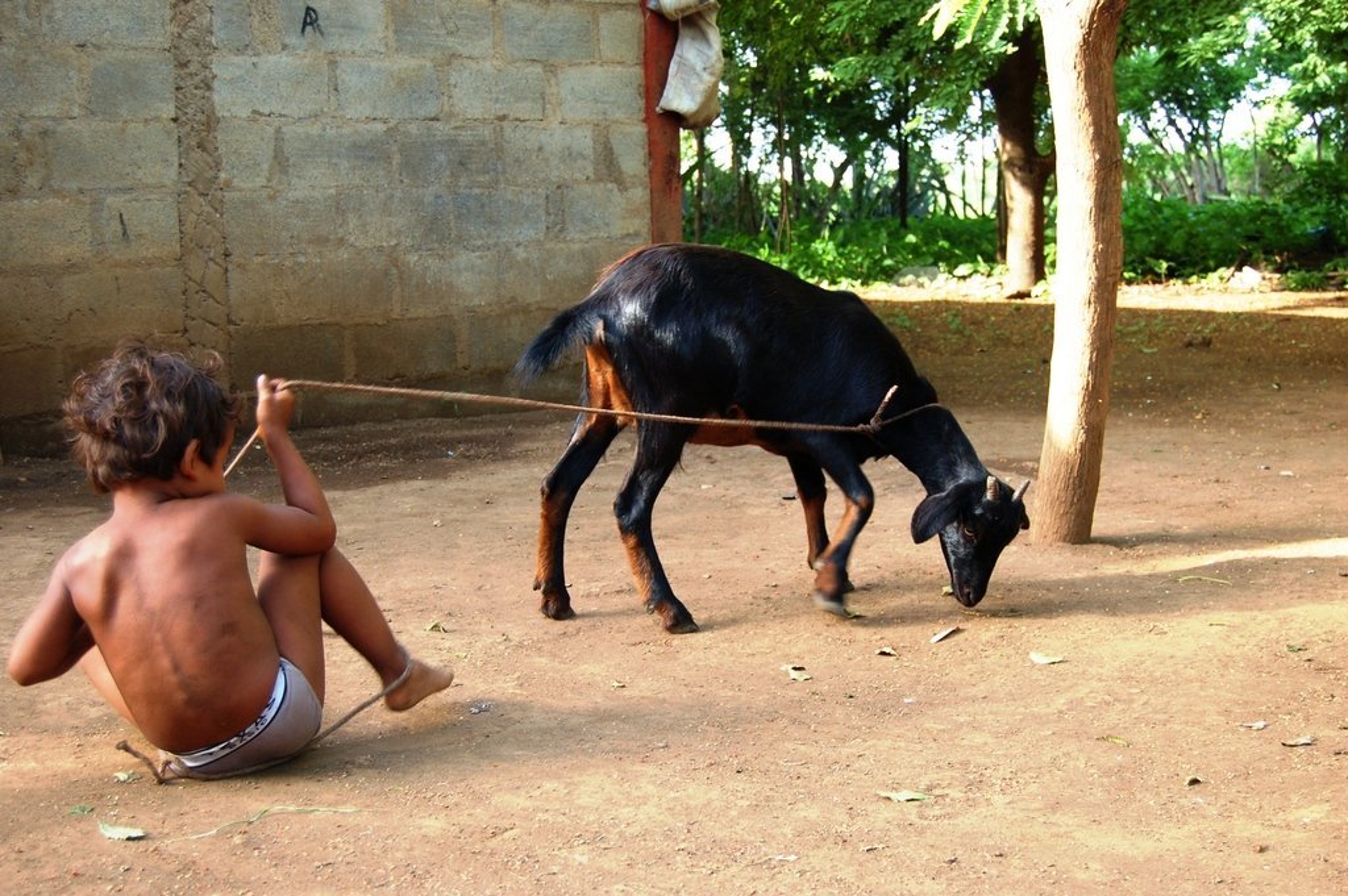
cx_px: 674
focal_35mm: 48
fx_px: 1796
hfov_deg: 41.1
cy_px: 448
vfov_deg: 28.0
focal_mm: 32
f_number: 5
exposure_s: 1/100
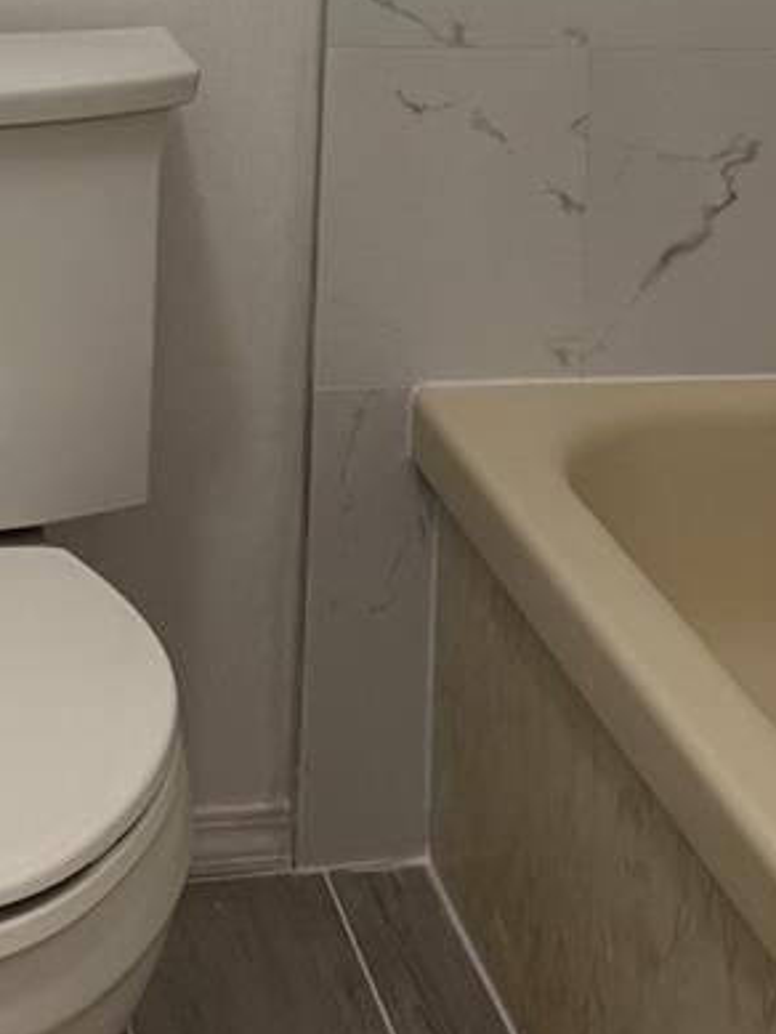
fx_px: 2211
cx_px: 215
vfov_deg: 23.4
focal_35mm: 74
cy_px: -292
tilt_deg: -4.3
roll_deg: -1.8
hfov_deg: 19.8
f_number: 1.78
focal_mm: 6.76
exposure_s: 1/121
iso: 100
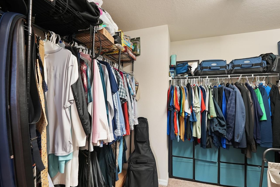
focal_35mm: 15
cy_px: 102
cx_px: 143
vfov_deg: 77.2
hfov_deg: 100.4
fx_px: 117
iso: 400
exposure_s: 1
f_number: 7.1
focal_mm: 12
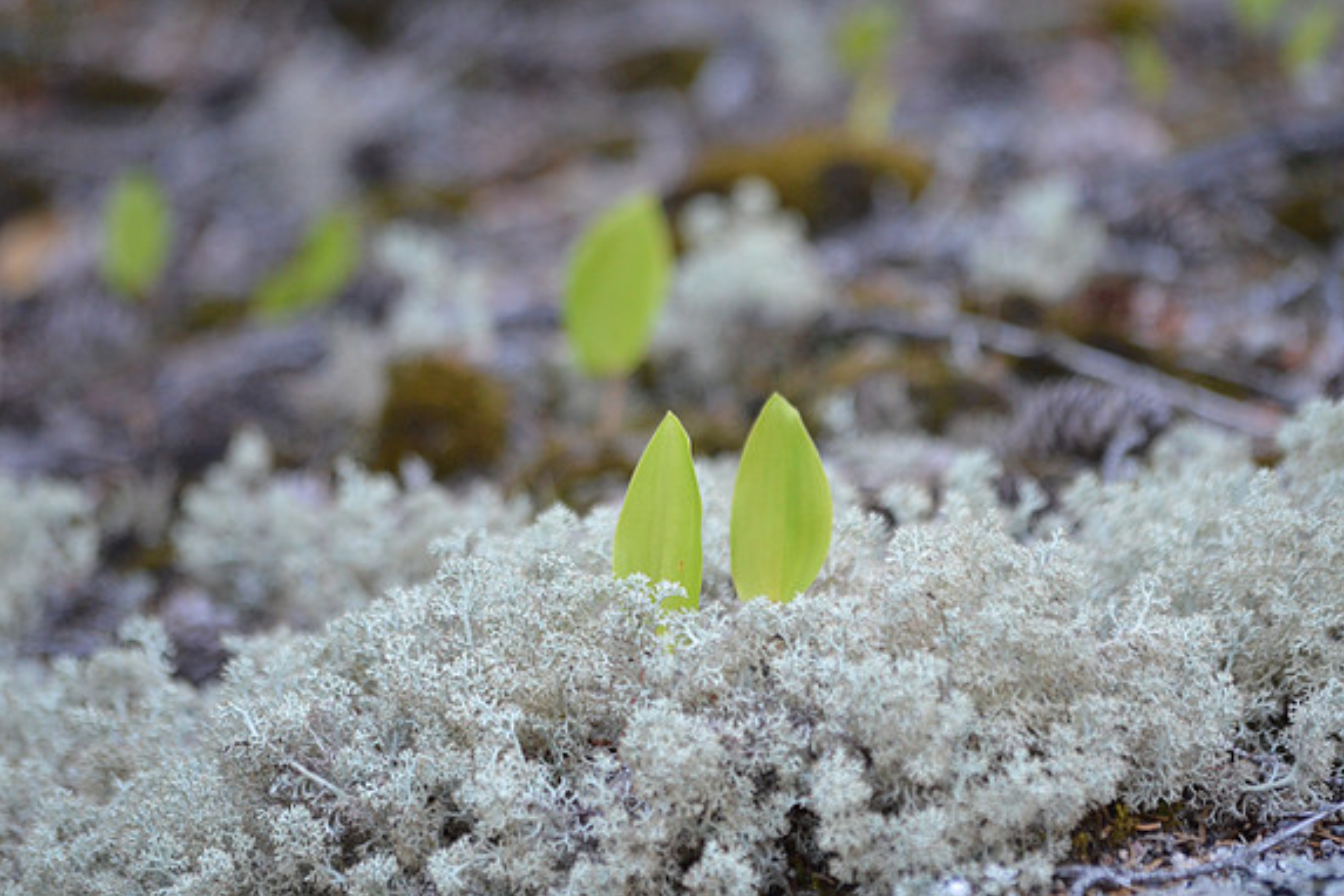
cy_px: 448
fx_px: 11031
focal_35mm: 296
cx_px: 671
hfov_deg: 7.0
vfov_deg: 4.7
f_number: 4.8
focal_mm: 195
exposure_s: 1/500
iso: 1600
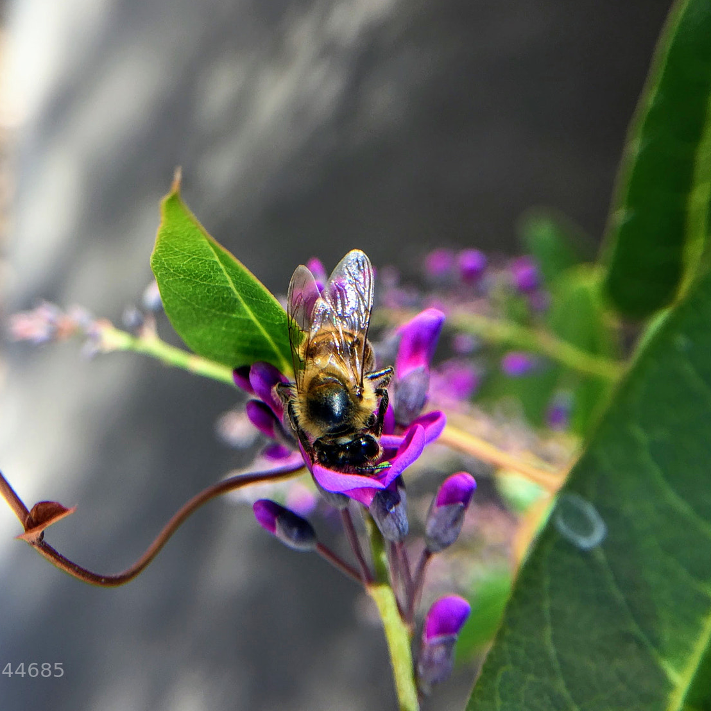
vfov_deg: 44.9
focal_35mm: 37
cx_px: 242
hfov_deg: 44.3
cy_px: 336
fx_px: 860
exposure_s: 1/140
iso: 32
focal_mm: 4.15
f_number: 2.2
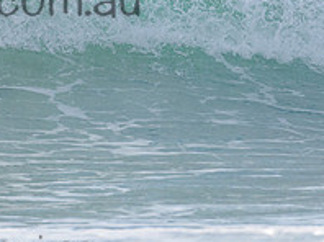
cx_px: -20
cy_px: -53
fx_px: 16182
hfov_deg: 1.1
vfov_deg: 0.9
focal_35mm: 1731
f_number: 5.6
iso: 280
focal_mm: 500
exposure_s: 1/2000
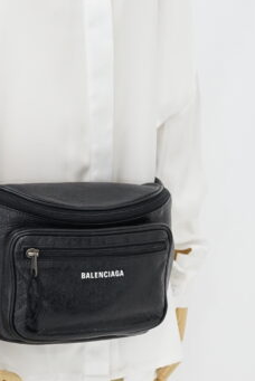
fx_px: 1590
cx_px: 15
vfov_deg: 13.6
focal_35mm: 150
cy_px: 302
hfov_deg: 9.1
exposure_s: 1/15
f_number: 5
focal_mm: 50
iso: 640
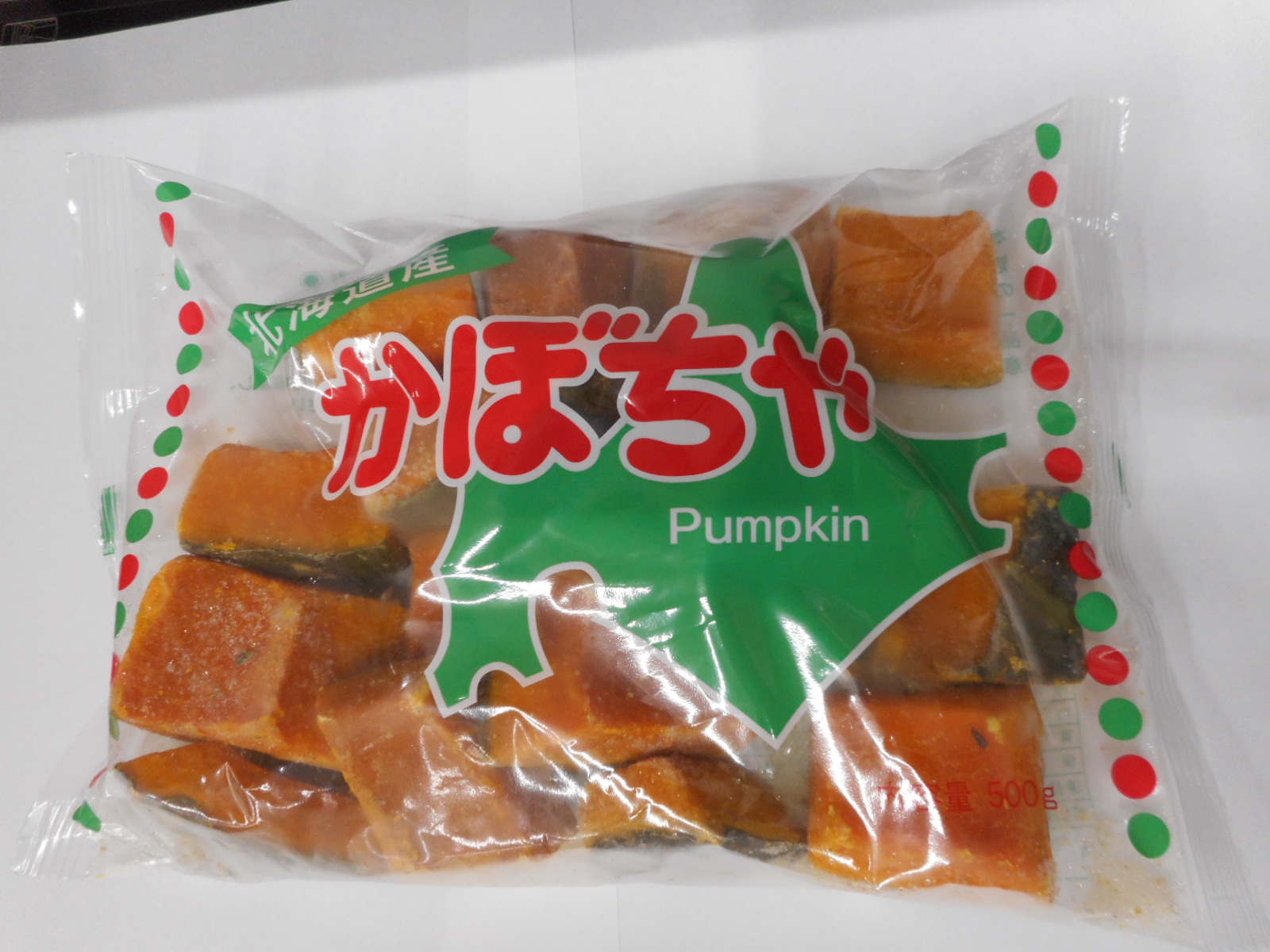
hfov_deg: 69.4
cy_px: 476
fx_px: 917
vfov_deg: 54.9
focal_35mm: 25
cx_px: 635
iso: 200
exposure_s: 1/30
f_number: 3.7
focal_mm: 4.5
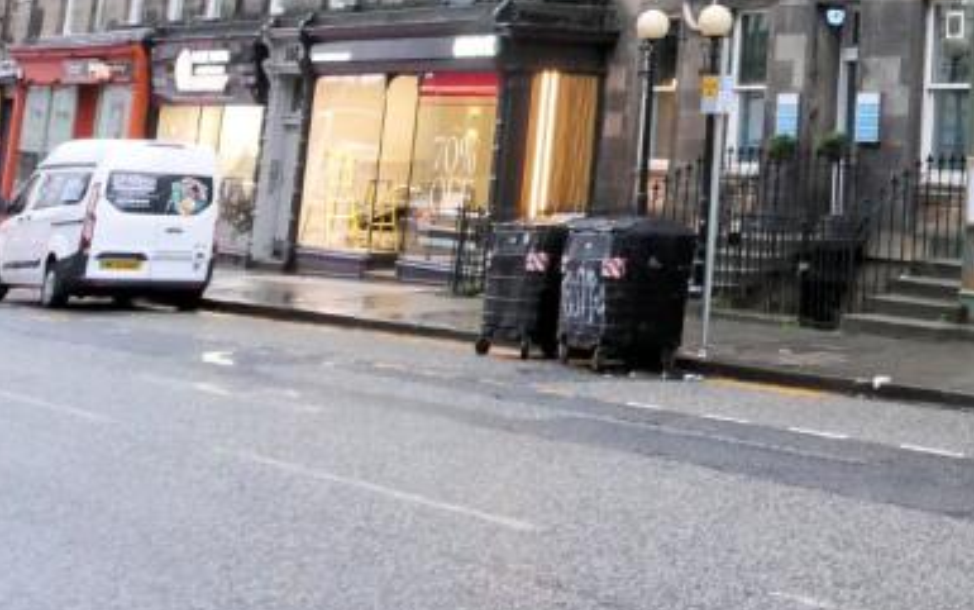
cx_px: 1184
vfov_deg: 15.5
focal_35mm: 79
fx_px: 2098
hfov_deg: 23.7
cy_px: -244
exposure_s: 1/60
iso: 2500
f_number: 4
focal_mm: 14
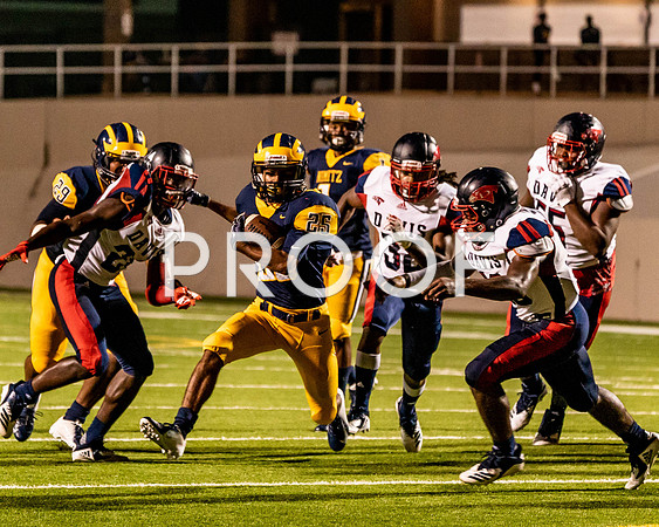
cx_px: 262
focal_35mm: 323
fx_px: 6291
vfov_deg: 4.8
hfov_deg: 6.0
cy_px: 246
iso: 6400
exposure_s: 1/750
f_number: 5.6
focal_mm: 215
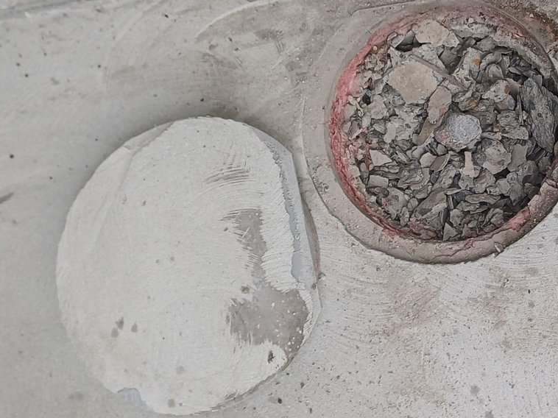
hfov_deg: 28.9
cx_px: 424
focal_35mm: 66
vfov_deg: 22.2
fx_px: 1064
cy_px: 146
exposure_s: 1/50
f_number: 1.8
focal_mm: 4.65
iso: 64
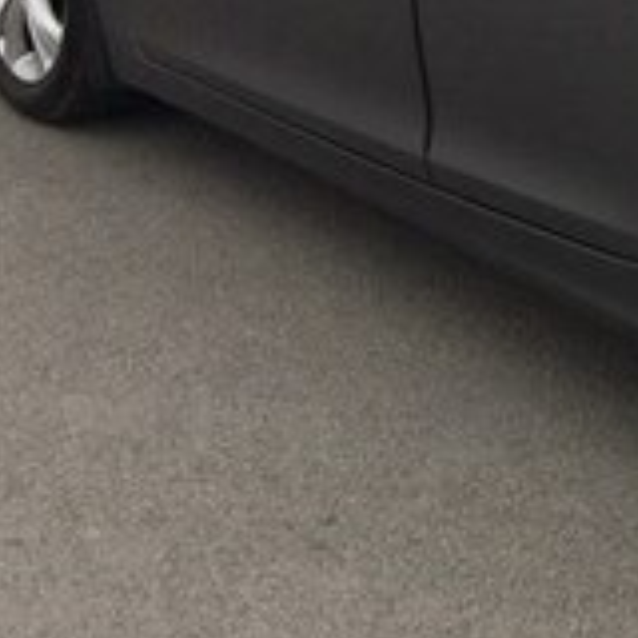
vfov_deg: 15.7
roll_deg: -1.2
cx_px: 1045
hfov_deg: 14.9
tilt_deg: -11.5
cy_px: -173
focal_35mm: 106
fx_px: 2210
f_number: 2.2
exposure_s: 1/461
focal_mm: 4.15
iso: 32
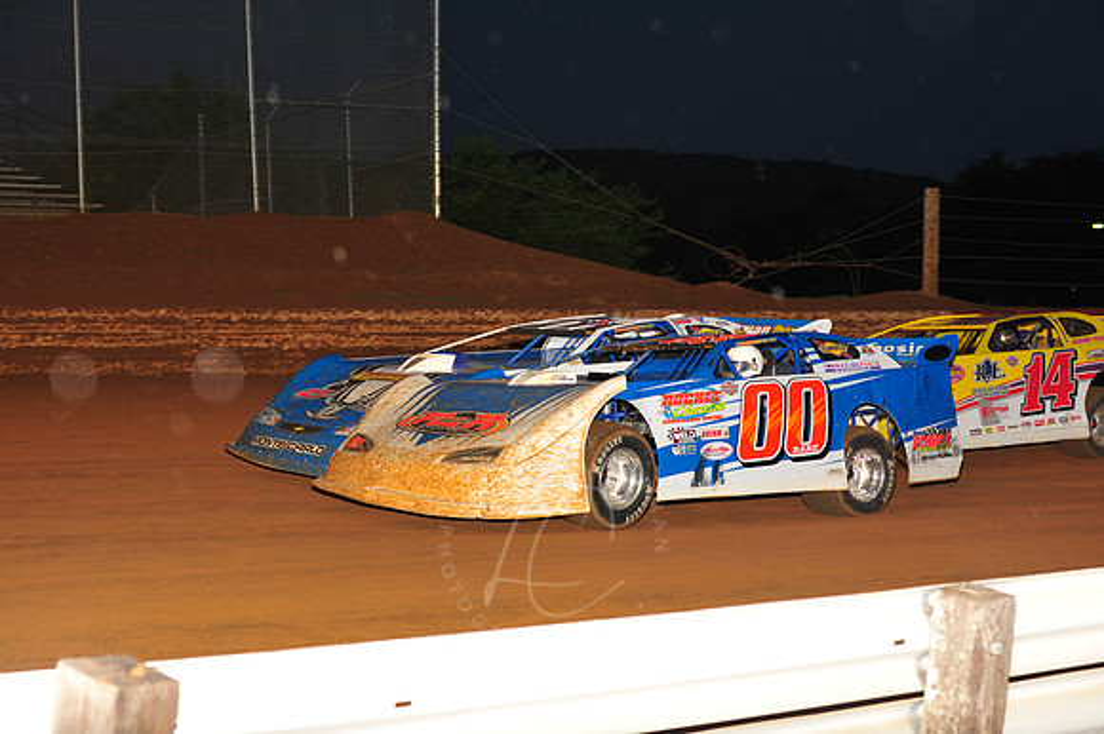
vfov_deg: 17.0
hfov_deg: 25.4
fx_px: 2452
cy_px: 367
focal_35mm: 80
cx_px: 552
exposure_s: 1/320
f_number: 6.3
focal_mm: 80
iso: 800
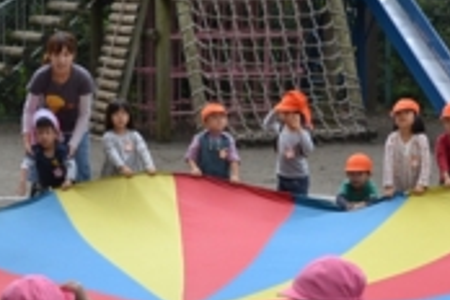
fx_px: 1725
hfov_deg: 14.9
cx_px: 243
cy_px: 92
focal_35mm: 138
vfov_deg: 9.9
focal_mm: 40
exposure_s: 1/1000
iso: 400
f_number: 5.3
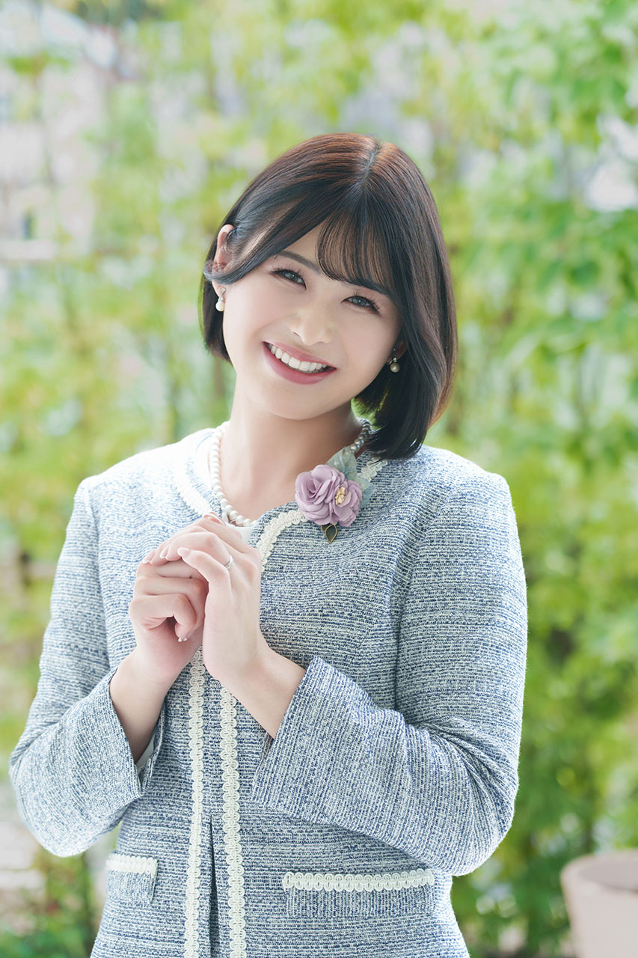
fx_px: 2473
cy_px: 479
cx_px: 319
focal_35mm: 93
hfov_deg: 14.7
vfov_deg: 21.9
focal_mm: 93
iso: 800
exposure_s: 1/200
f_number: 4
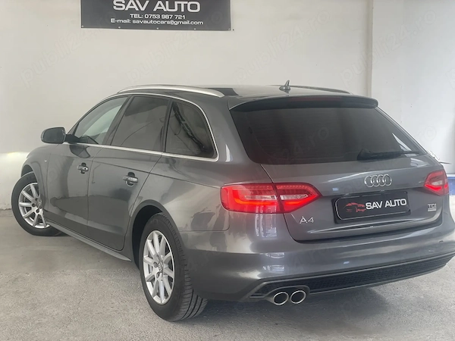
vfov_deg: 28.0
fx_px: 683
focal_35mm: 52
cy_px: 170
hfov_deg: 36.8
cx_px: 228
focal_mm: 6
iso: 32
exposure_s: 1/122
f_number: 2
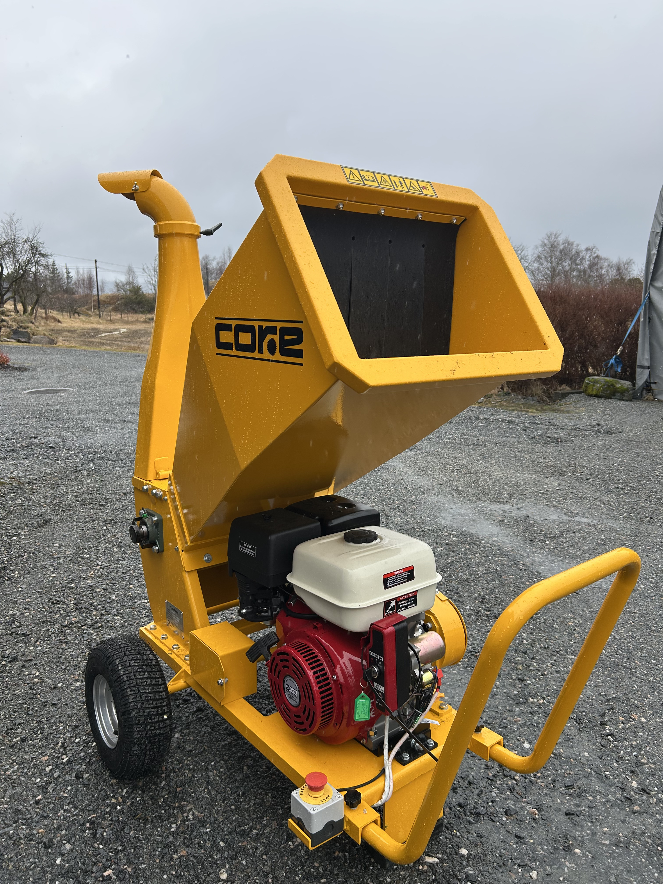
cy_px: 442
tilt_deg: -9.2
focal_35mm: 26
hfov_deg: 53.1
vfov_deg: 67.3
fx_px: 664
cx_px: 332
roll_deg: -0.1
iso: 50
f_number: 1.5
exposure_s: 1/718
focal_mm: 5.7
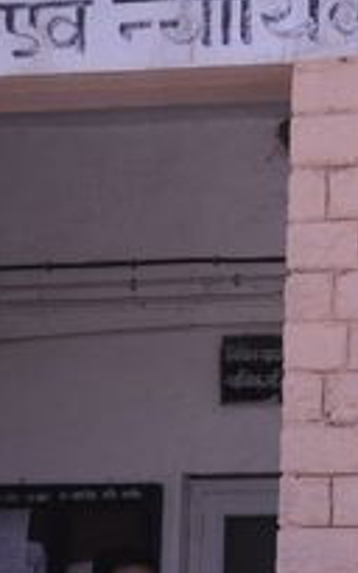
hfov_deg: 8.1
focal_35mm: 158
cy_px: 412
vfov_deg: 13.2
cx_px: 576
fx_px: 2468
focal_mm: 30
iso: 320
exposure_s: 1/200
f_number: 13
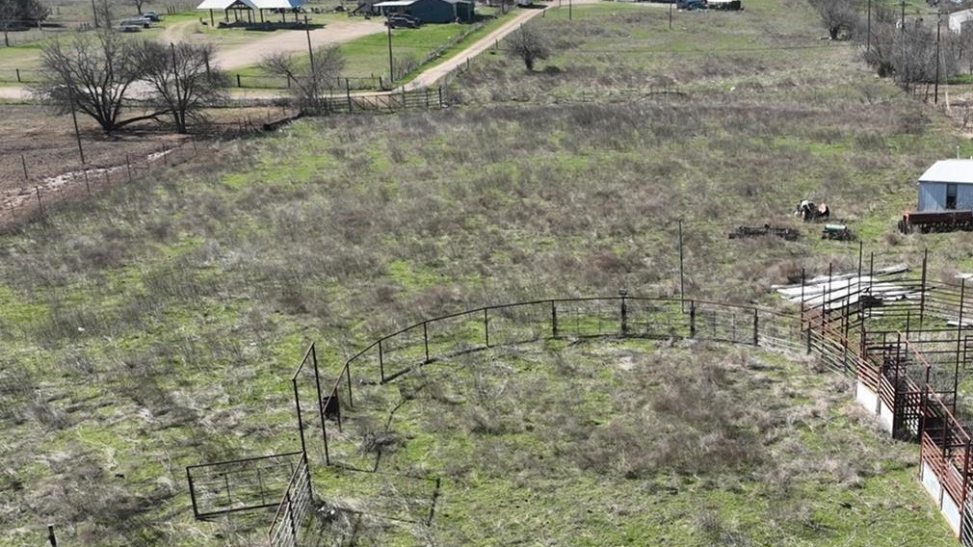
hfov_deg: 38.4
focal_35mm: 53
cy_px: 471
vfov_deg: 22.2
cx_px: 694
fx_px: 1367
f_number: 2.8
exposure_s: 1/2000
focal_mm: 12.29
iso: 170
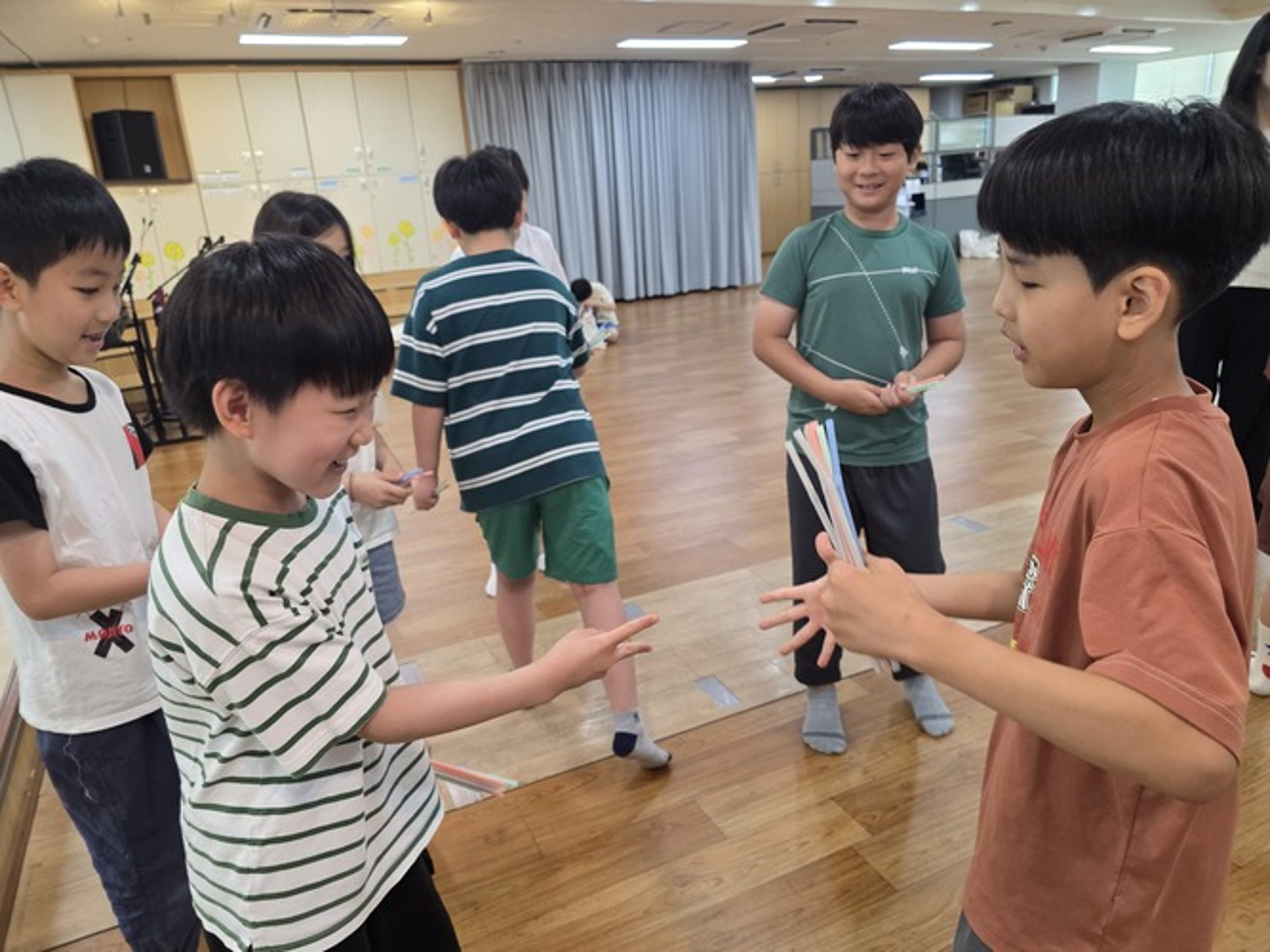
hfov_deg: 73.9
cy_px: 476
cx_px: 635
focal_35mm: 23
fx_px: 844
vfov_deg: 58.9
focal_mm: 6.3
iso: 250
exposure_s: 1/120
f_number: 1.7
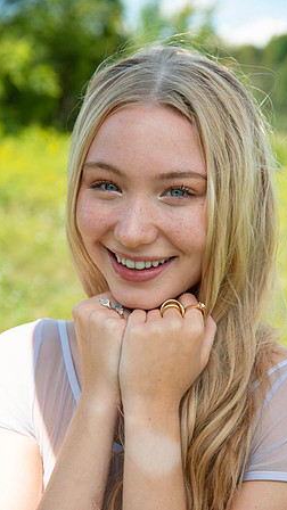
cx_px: 151
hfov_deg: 12.1
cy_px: 255
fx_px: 1353
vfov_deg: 21.4
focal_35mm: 100
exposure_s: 1/640
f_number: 8
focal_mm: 95
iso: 320
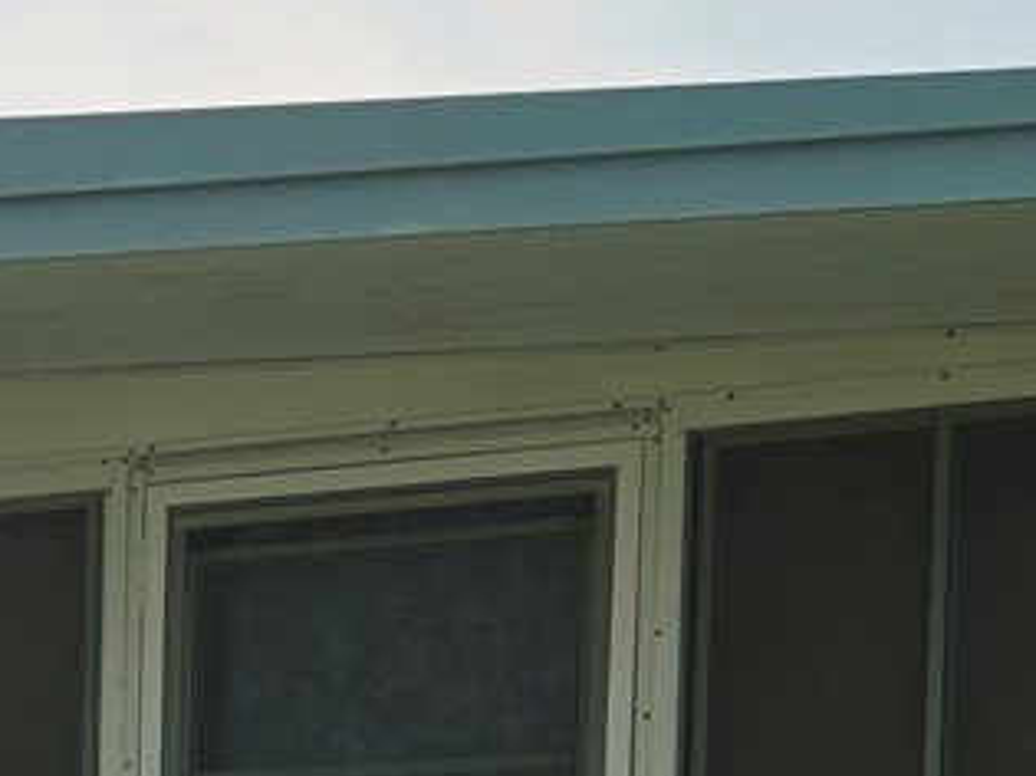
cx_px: -530
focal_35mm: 117
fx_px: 3500
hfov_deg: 15.5
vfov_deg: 11.7
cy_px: 1381
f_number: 1.8
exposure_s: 1/2378
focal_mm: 5.4
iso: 25
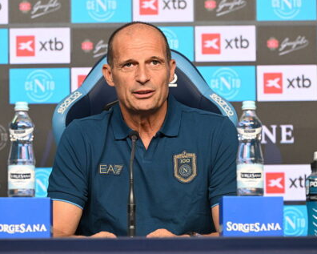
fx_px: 1867
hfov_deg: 9.7
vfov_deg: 7.8
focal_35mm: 199
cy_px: 127
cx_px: 152
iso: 3200
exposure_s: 1/320
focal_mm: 175
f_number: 5
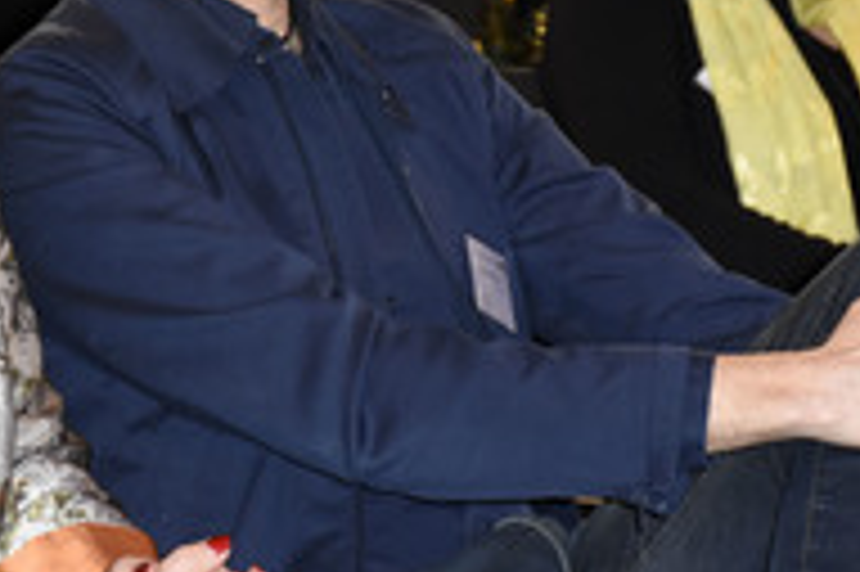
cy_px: 144
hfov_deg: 6.5
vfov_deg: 4.3
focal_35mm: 319
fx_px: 7614
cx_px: 272
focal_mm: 90
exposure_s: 1/100
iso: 1600
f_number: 6.3
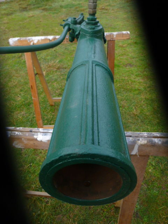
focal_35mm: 25
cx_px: 84
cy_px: 112
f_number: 3.1
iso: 100
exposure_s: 1/160
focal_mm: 4.5
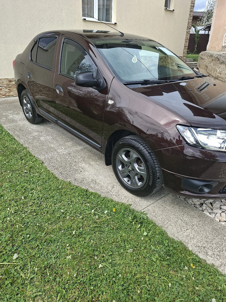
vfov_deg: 73.9
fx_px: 200
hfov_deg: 58.9
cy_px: 151
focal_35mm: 23
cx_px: 113
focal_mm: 5.54
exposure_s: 1/588
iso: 50
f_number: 1.8
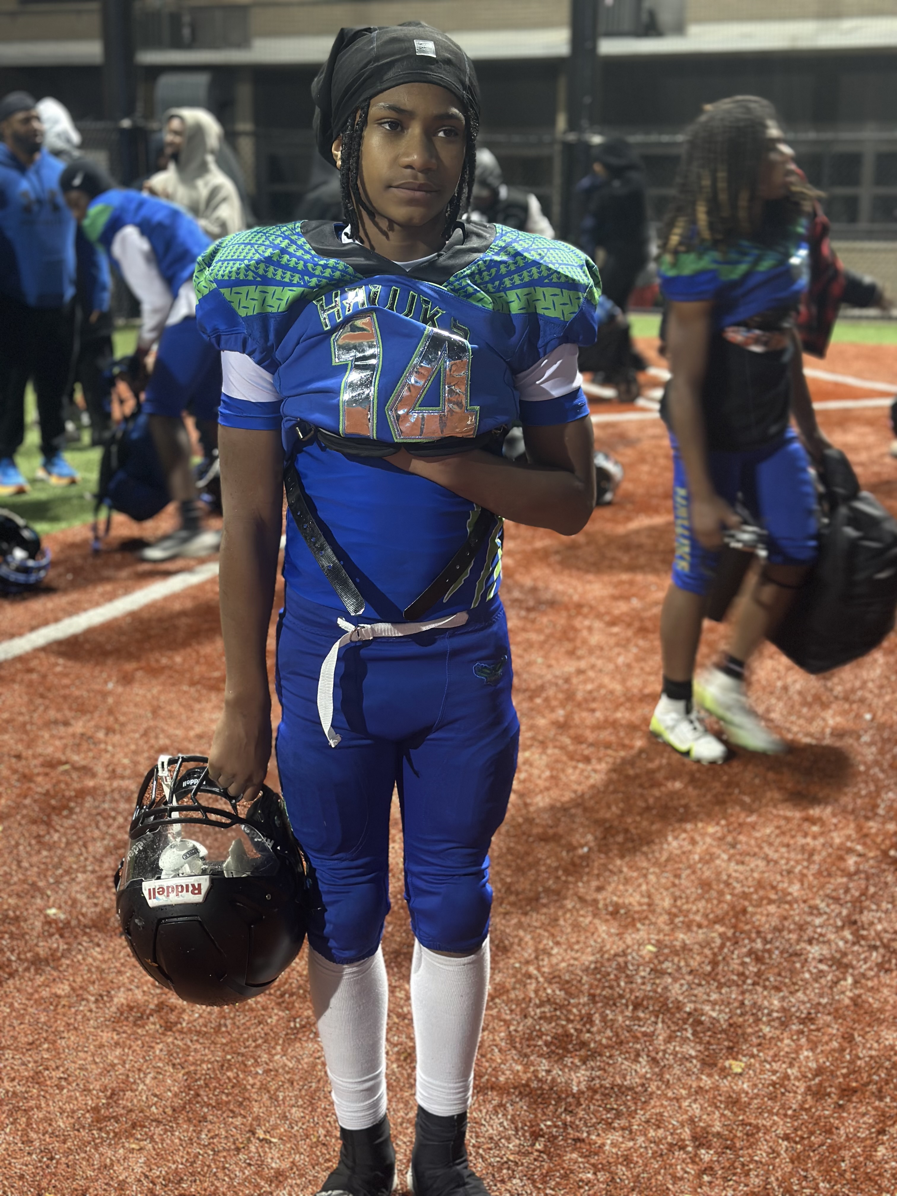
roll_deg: -0.5
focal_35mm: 48
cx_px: 448
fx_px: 1658
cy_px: 598
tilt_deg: -14.0
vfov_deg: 39.7
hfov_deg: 30.3
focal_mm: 6.86
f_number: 1.78
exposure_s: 1/40
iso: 250
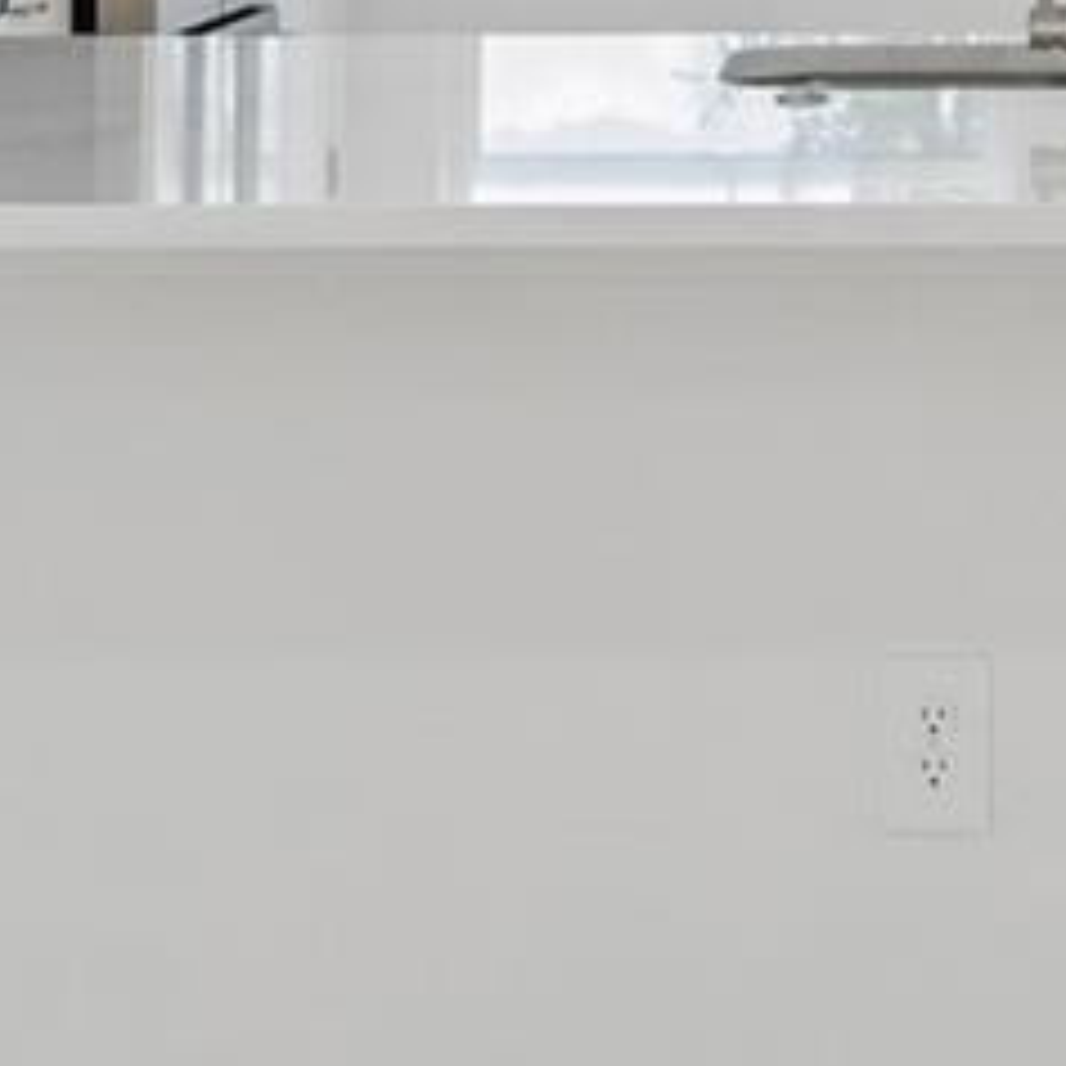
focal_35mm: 86
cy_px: -351
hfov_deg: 19.6
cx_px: 1066
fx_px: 2996
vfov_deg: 18.6
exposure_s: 1/60
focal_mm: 10
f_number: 7.1
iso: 100
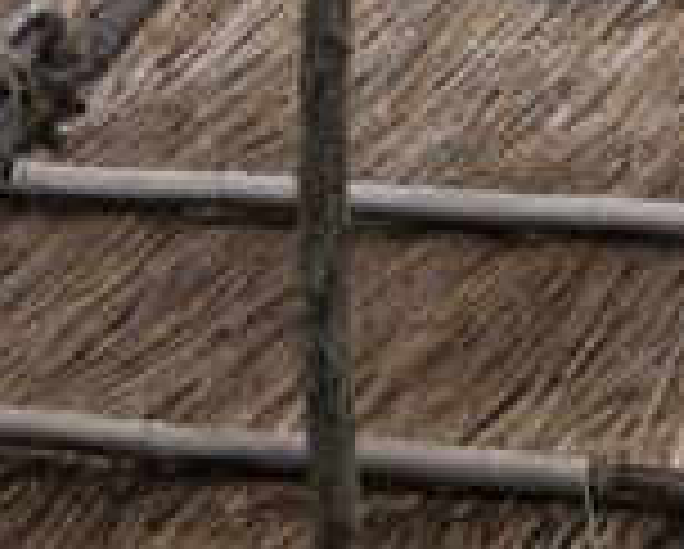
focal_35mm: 379
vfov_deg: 4.0
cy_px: -713
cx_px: 356
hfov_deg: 5.1
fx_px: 7682
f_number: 8
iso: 100
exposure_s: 1/80
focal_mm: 60
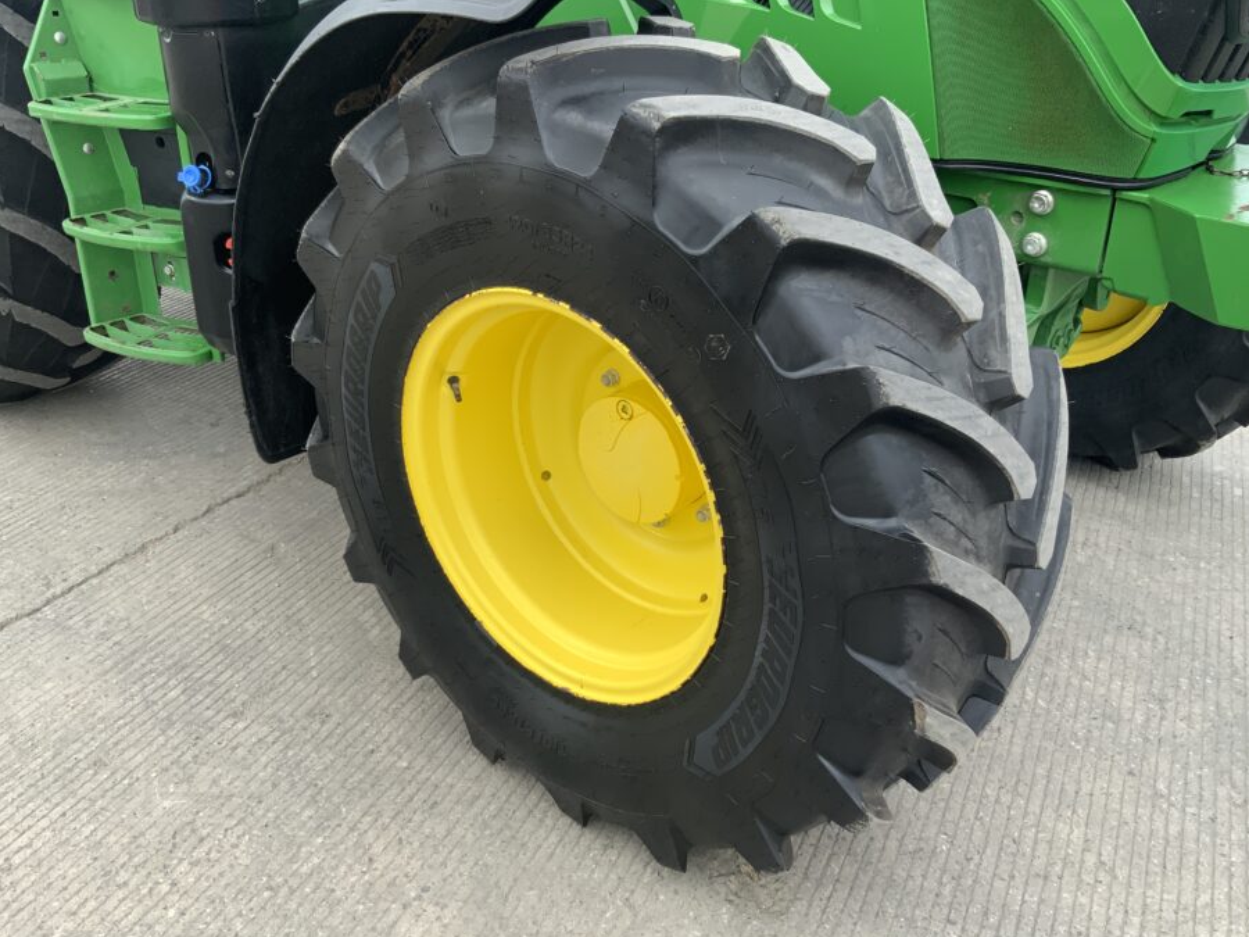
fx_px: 1191
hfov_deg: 55.3
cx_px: 641
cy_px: 443
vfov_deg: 42.9
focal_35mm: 33
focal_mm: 3
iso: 16
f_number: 1.8
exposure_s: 1/370
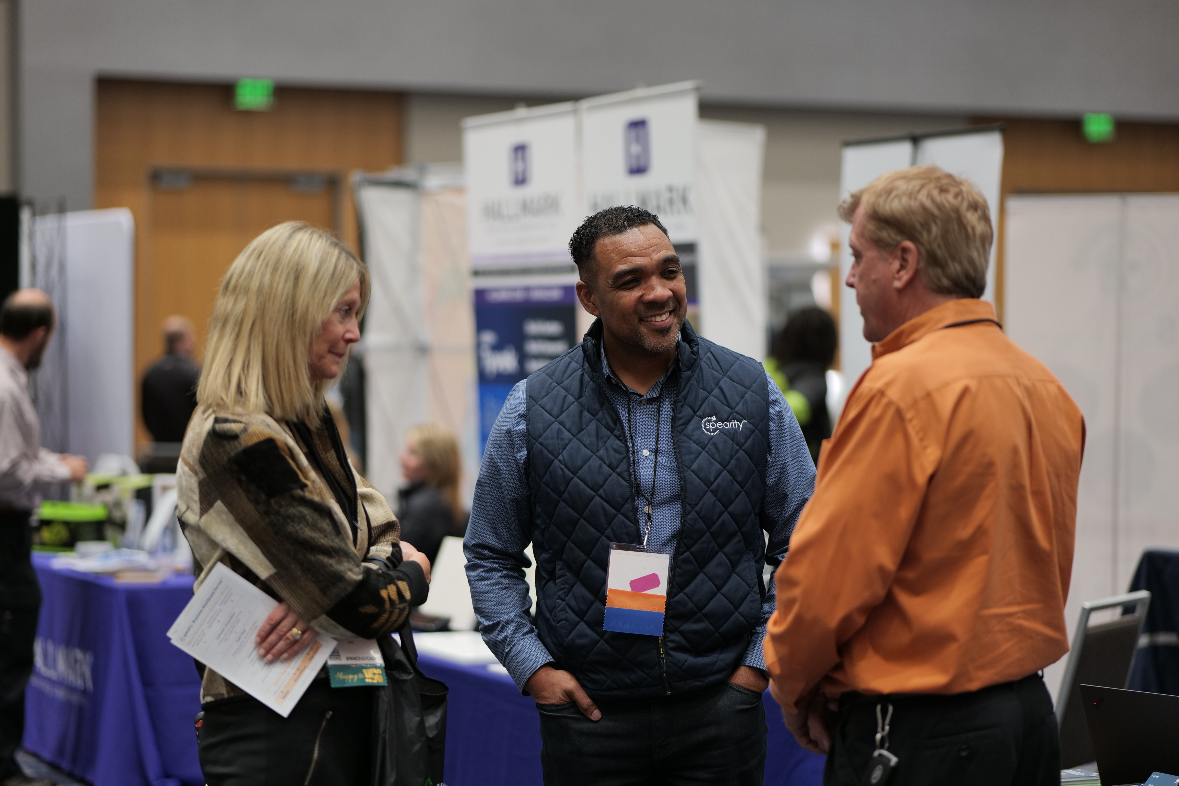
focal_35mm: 85
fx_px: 2784
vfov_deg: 16.1
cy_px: 393
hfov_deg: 23.9
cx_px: 590
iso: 320
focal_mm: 85
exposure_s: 1/100
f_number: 1.8
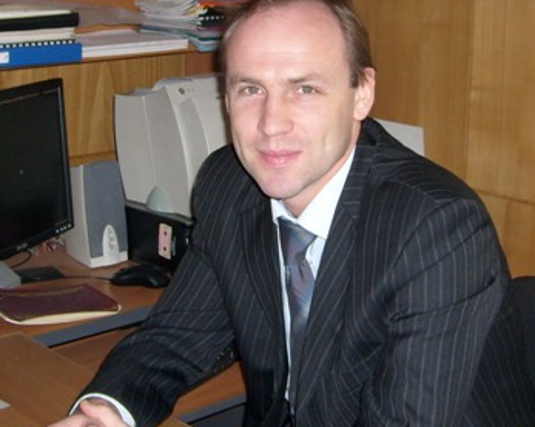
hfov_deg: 27.5
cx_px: 261
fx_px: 1092
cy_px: 115
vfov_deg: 22.0
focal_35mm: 69
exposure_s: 1/45
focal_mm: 5.8
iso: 100
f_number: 2.8
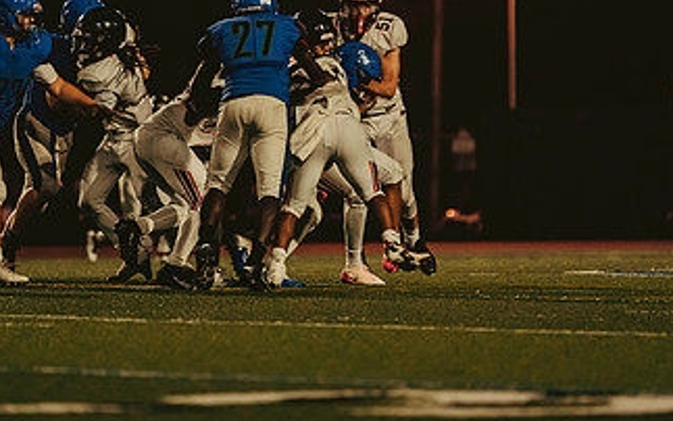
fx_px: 6714
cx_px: 315
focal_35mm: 366
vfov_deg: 3.6
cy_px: 112
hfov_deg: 5.7
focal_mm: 200
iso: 2500
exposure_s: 1/1000
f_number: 2.8
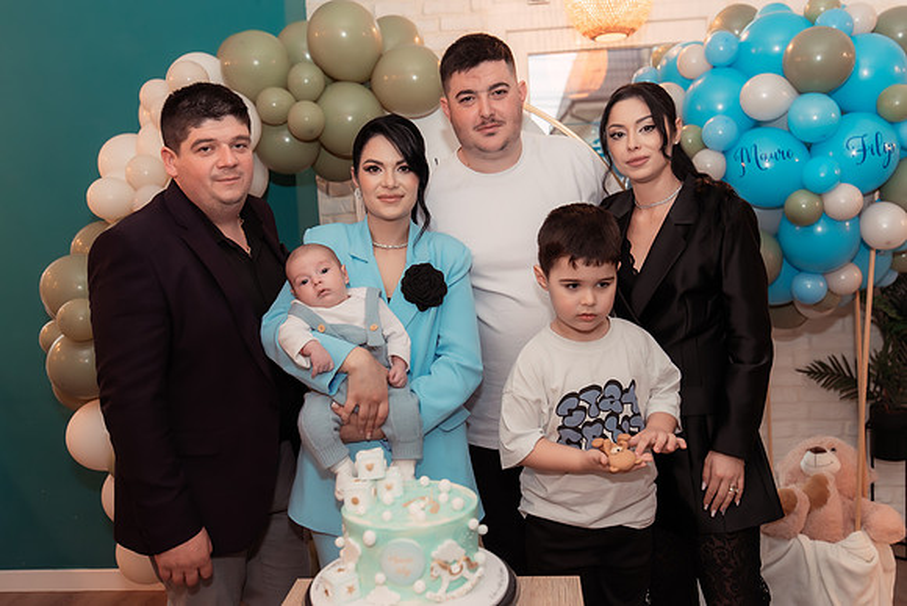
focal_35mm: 29
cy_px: 280
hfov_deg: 63.2
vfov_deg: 44.6
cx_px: 454
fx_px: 738
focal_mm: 26
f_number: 2.8
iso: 1600
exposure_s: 1/250
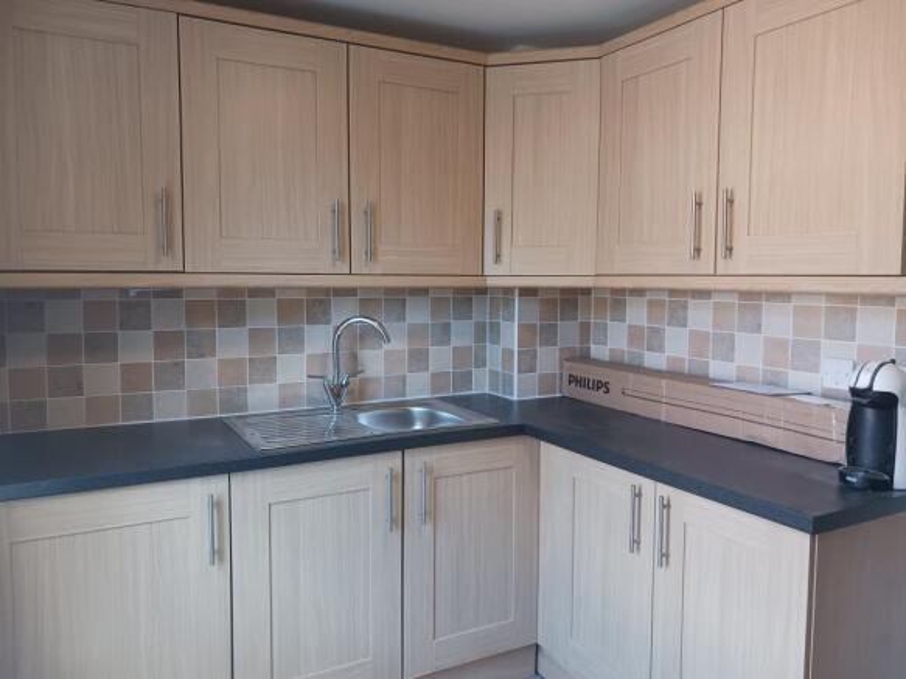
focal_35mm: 27
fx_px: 707
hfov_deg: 65.3
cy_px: 340
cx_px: 453
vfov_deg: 51.3
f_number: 1.8
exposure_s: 1/33.3
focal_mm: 4
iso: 160
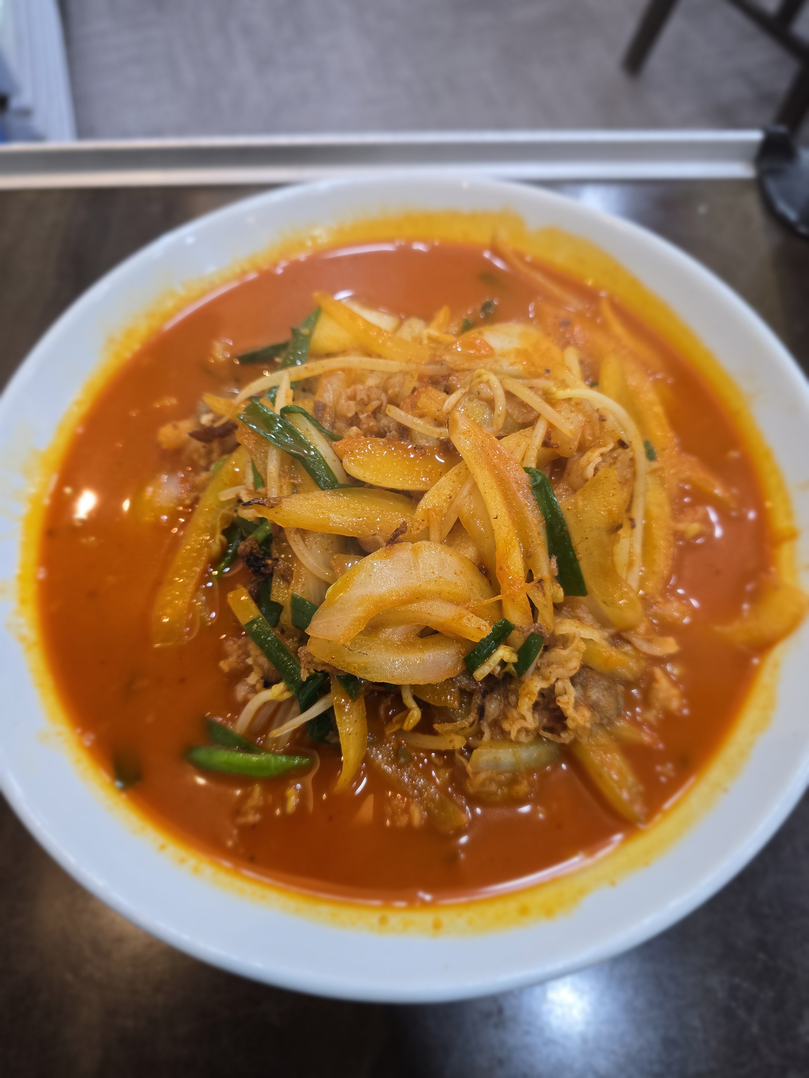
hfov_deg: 58.9
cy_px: 539
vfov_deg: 73.9
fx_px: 717
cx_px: 404
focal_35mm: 23
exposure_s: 1/60
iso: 125
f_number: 1.7
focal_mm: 6.3
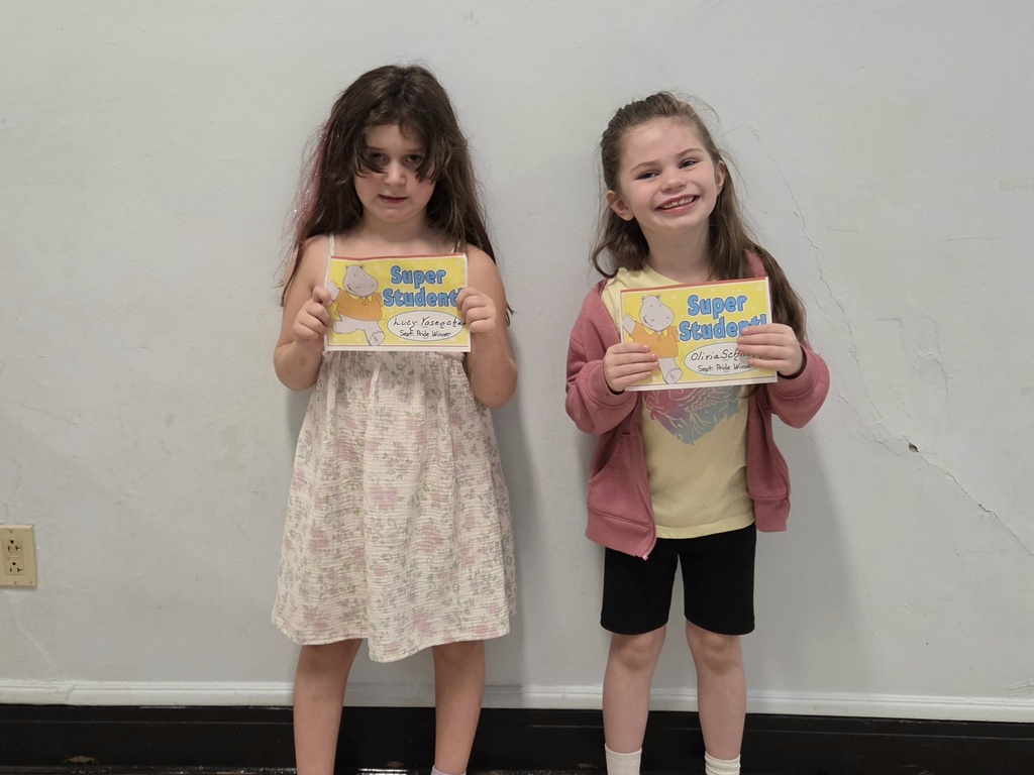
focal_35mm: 23
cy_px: 388
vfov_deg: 58.9
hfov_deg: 73.9
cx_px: 517
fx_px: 687
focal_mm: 5.4
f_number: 1.8
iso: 640
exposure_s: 1/120
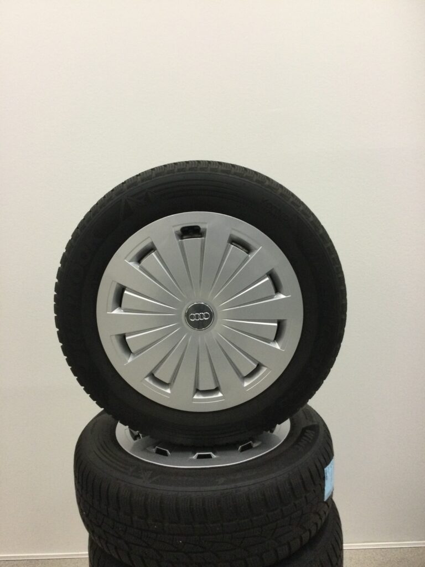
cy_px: 284
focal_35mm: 31
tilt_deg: -9.8
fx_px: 507
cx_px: 212
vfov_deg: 58.4
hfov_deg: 45.4
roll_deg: +3.5
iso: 125
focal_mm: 3.3
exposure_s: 1/33
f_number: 2.4
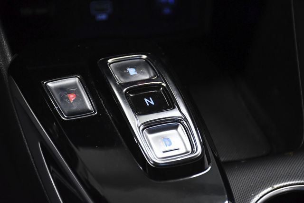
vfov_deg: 13.0
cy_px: 102
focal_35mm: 105
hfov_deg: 19.5
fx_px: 887
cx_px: 152
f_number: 5
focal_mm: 70
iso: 2500
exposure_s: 1/250
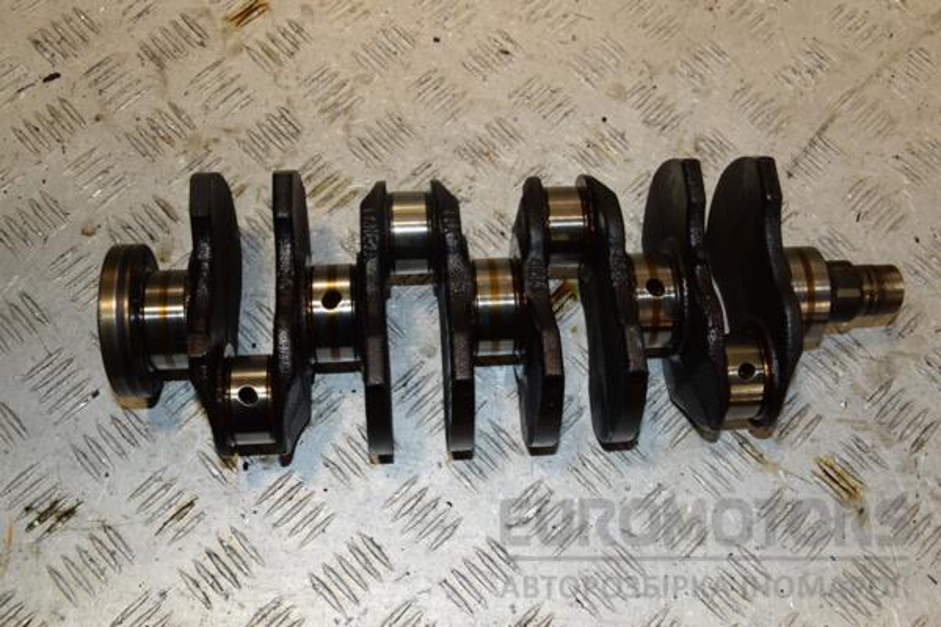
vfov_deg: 34.2
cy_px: 314
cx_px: 470
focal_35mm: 39
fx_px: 1019
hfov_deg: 49.6
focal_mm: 26
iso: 800
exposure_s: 1/200
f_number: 8
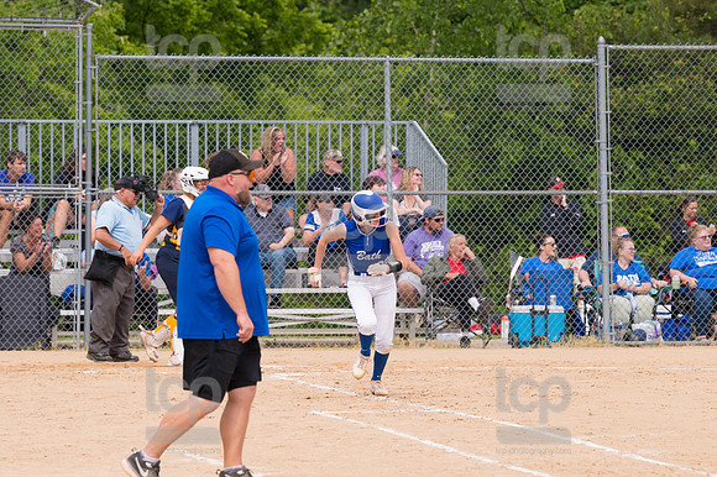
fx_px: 5514
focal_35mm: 277
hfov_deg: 7.4
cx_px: 358
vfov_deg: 5.0
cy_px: 238
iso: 320
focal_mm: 185
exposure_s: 1/1600
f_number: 5.6
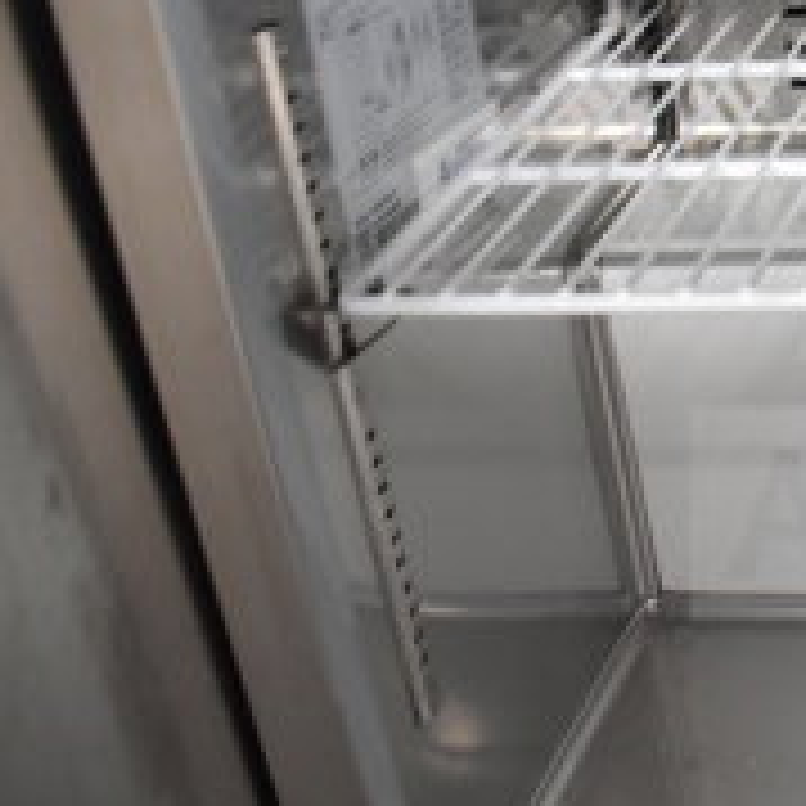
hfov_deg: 19.5
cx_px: 1193
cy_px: 263
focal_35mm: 78
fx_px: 2055
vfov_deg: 22.1
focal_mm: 18
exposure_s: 1/30
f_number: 3.5
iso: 1800
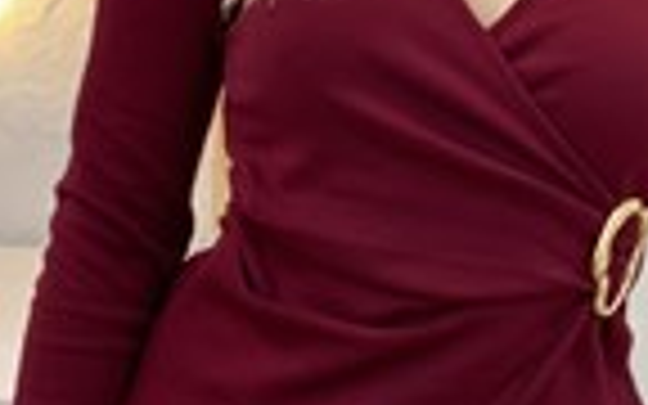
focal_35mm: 158
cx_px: 441
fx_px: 2790
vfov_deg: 8.3
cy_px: 65
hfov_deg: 13.2
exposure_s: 1/100
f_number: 2
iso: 100
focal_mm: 6
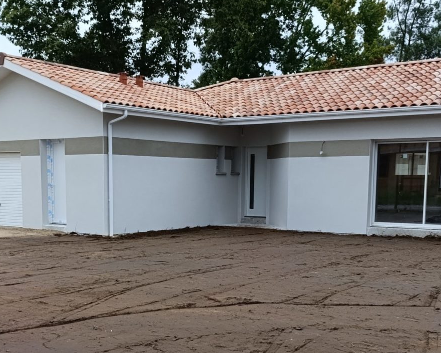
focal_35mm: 49
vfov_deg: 30.4
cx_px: 194
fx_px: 640
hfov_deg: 38.0
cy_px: 262
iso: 50
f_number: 1.6
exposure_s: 1/115
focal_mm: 6.14
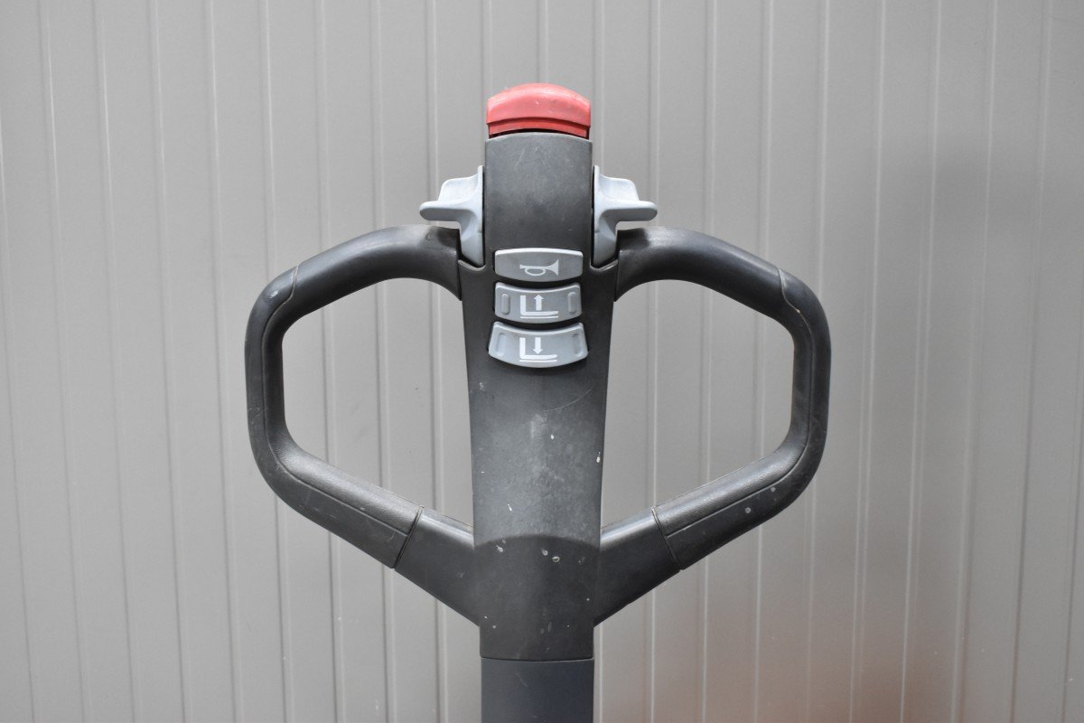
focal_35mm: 46
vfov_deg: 28.9
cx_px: 542
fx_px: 1400
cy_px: 362
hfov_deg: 42.3
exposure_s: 1/20
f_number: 5.6
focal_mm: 31
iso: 1250
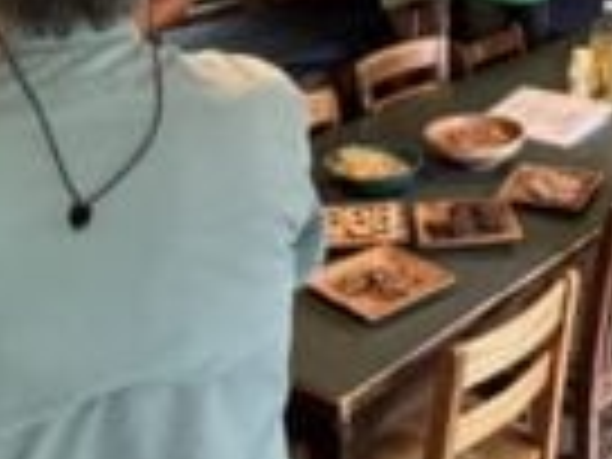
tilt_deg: -6.5
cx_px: 562
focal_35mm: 66
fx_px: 1167
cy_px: -117
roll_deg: -0.1
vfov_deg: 20.5
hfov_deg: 28.2
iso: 320
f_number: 2.2
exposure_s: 1/60
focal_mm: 2.22
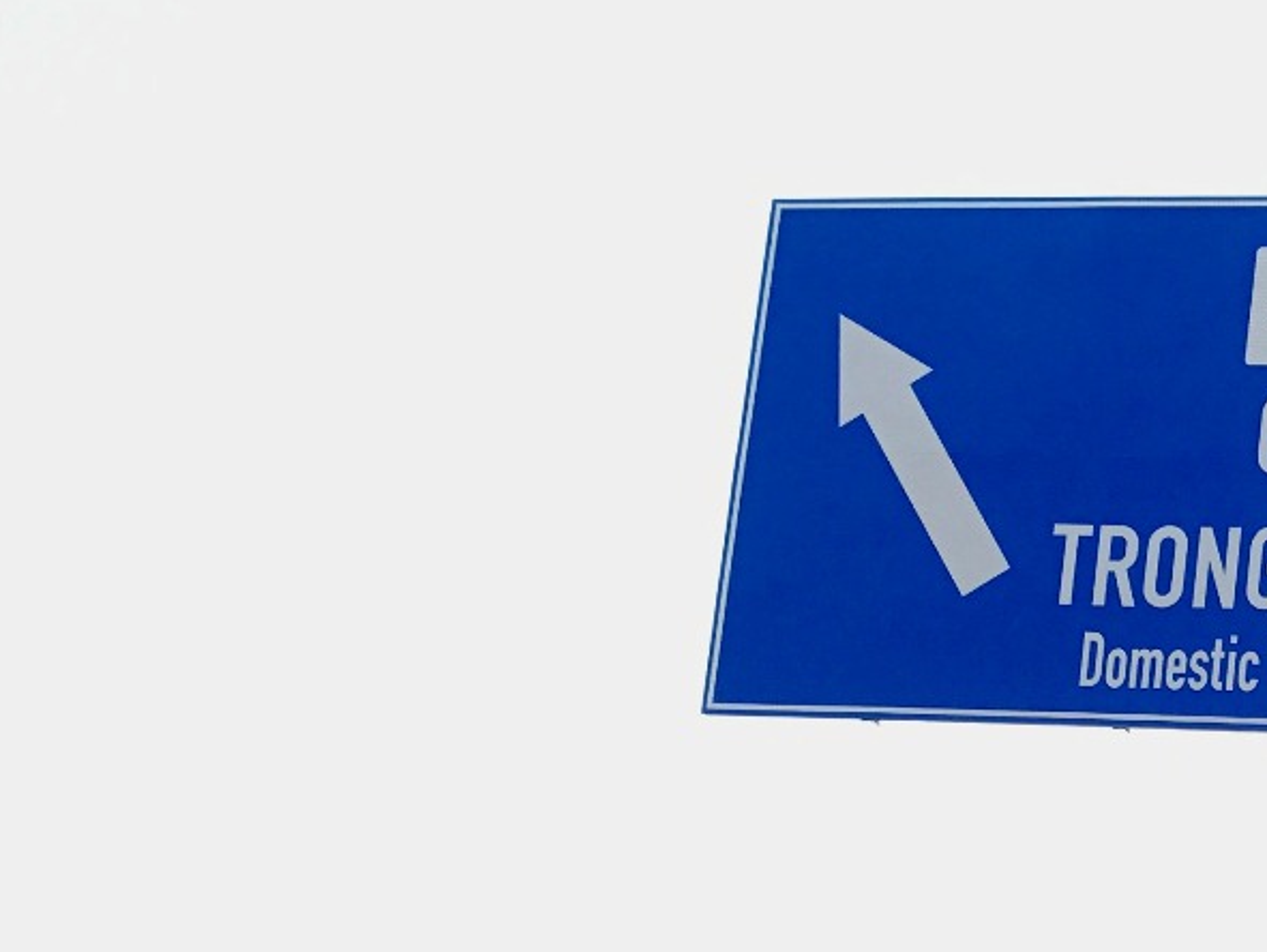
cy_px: 1382
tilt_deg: +10.1
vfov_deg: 16.2
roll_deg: -3.6
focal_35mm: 84
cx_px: 1721
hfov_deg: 20.8
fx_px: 3076
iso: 20
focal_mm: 3.99
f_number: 1.8
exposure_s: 1/1088
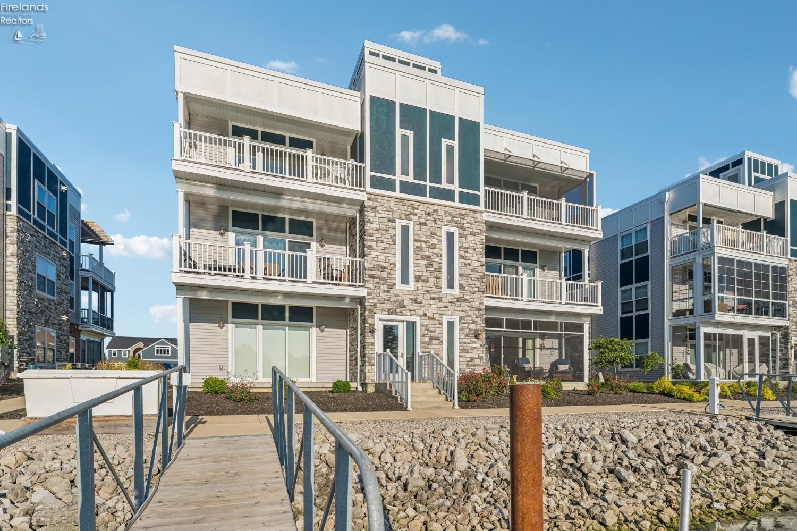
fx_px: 389
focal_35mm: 18
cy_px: 266
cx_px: 398
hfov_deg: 91.3
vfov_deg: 68.5
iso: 200
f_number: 8
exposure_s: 1/1000
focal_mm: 17.6
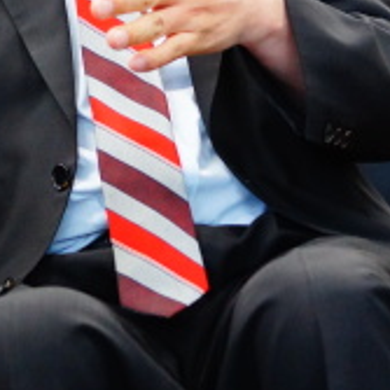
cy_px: -5
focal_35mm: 174
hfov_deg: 10.0
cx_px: 93
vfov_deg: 10.0
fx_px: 2213
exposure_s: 1/60
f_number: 3.2
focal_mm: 35
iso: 1250
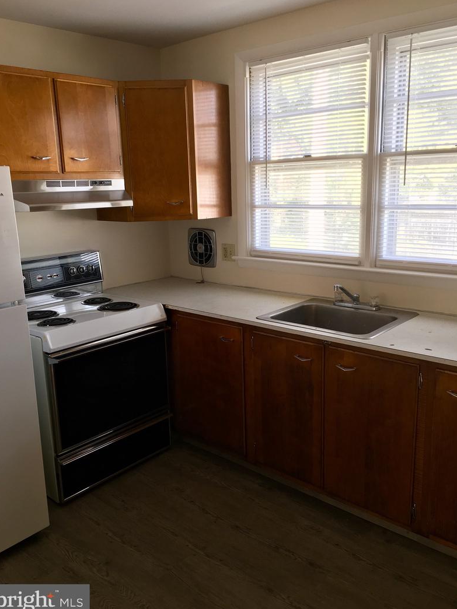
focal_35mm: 30
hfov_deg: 46.8
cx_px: 224
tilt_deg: -12.6
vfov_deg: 60.0
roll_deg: +1.1
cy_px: 303
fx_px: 528
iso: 25
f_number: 2.2
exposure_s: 1/40
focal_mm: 4.15
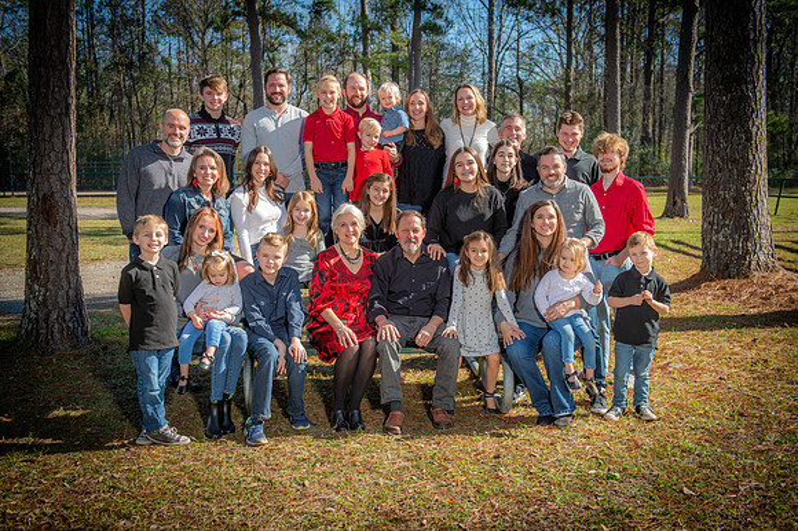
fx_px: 886
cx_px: 399
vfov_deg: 33.4
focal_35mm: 40
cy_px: 266
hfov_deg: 48.5
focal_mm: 40
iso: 80
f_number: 5
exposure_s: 1/250
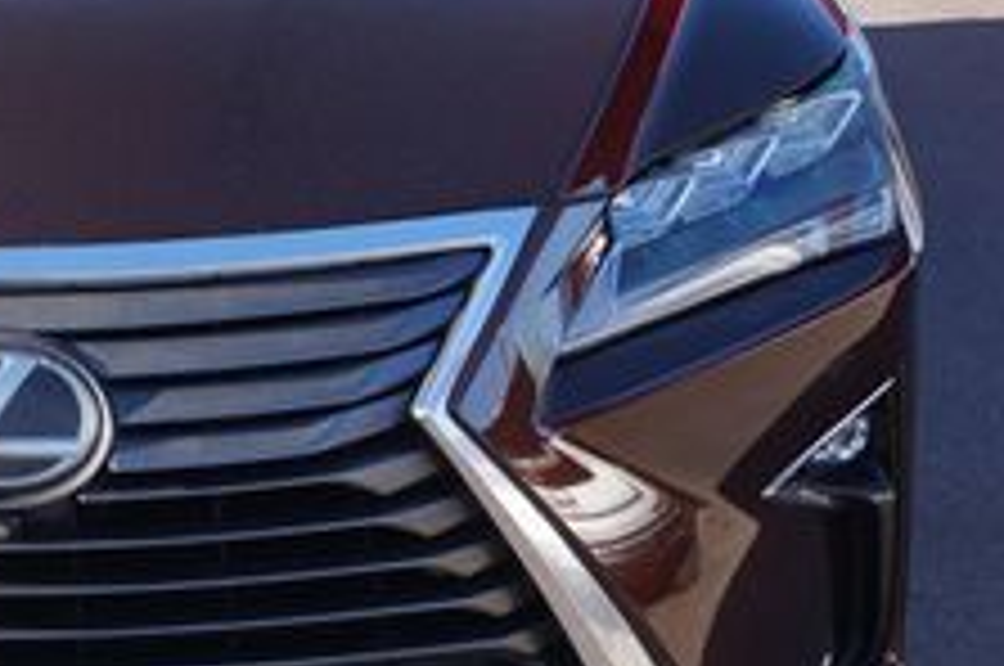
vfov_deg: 15.0
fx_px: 2518
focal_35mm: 90
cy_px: 202
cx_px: -68
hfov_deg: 21.5
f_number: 6.3
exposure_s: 1/80
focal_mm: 21
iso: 100
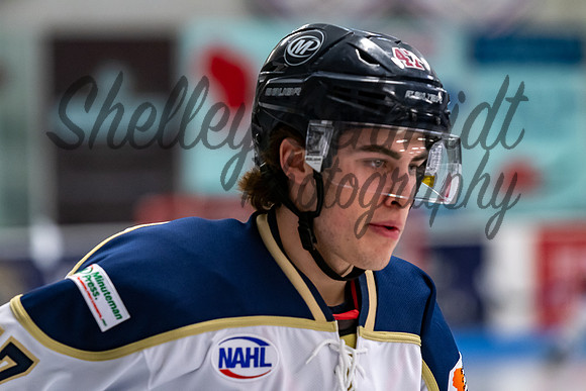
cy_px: 196
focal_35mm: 262
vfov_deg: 5.2
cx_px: 293
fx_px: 4274
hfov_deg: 7.8
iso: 2000
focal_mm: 175
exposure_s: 1/800
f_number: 3.2
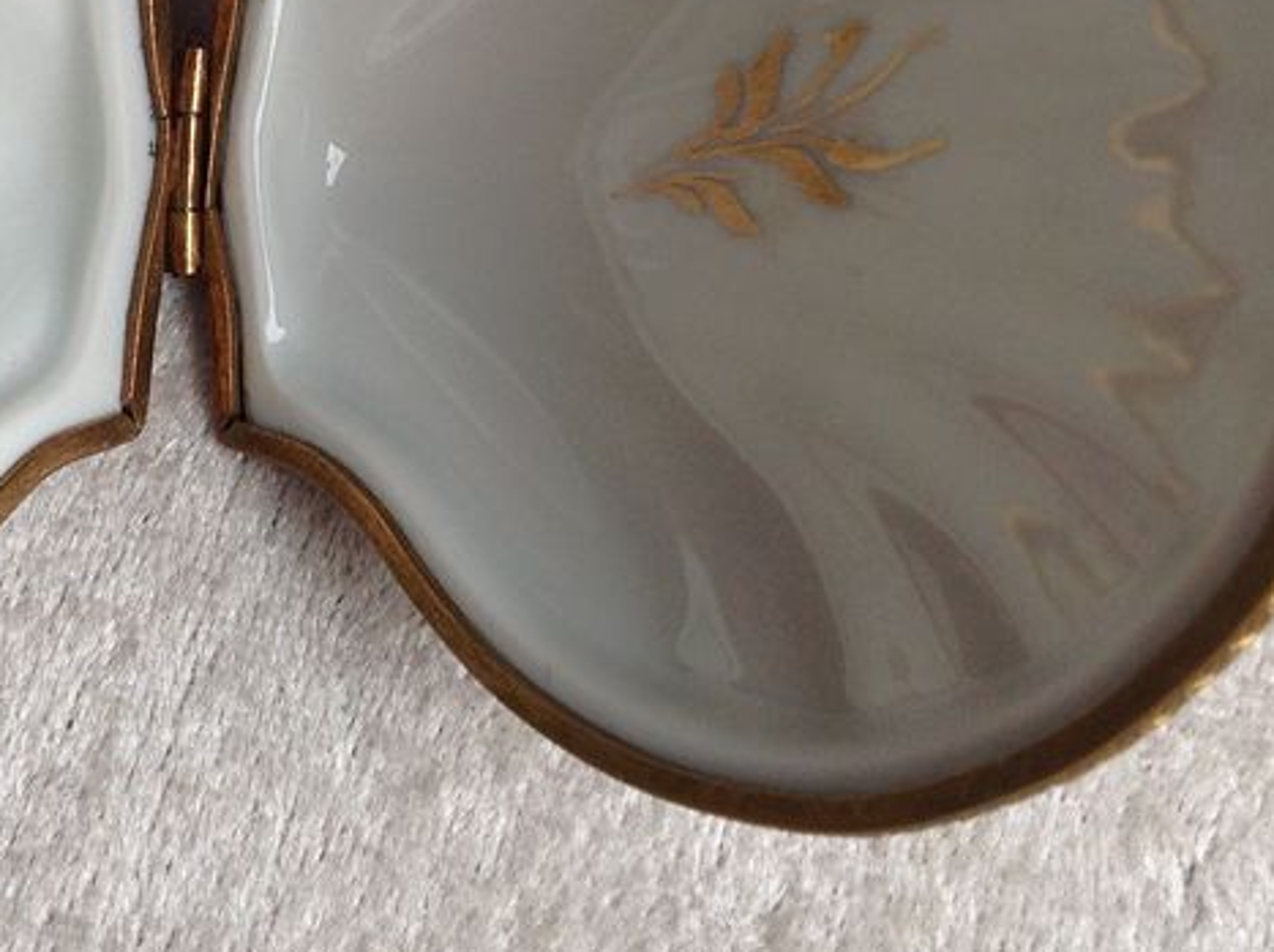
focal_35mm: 75
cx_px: 246
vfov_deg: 19.3
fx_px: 2757
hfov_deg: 25.5
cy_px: 154
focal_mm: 4.28
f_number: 2.4
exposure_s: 1/60
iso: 64
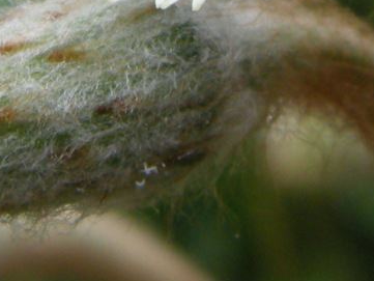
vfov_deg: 7.5
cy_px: -195
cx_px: 249
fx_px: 2097
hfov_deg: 10.2
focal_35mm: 194
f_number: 2.7
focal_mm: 7.5
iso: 110
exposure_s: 1/57.1
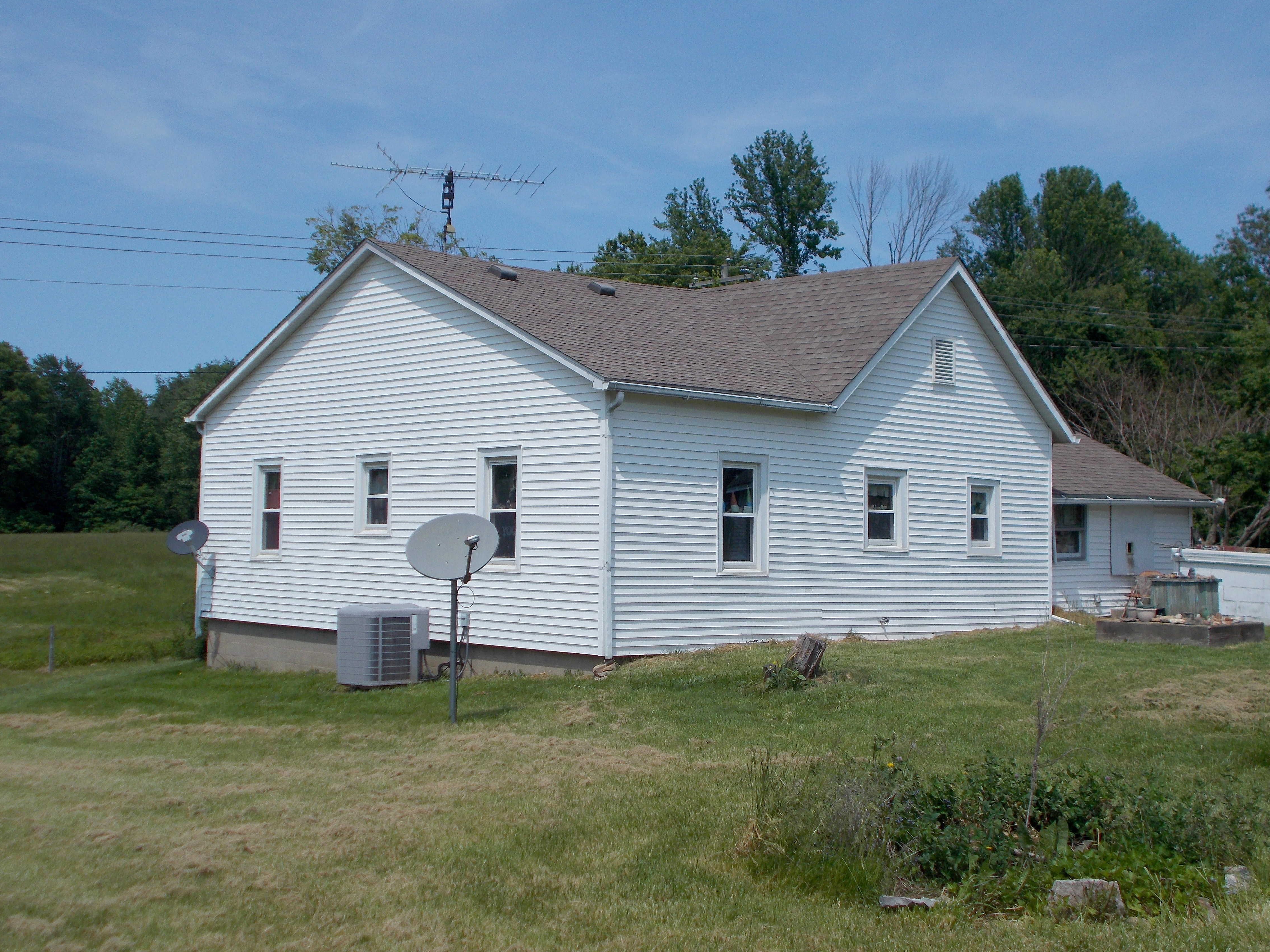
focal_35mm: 45
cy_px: 476
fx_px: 1651
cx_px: 647
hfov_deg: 42.1
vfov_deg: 32.2
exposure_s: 1/200
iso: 80
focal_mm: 7.9
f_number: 10.6
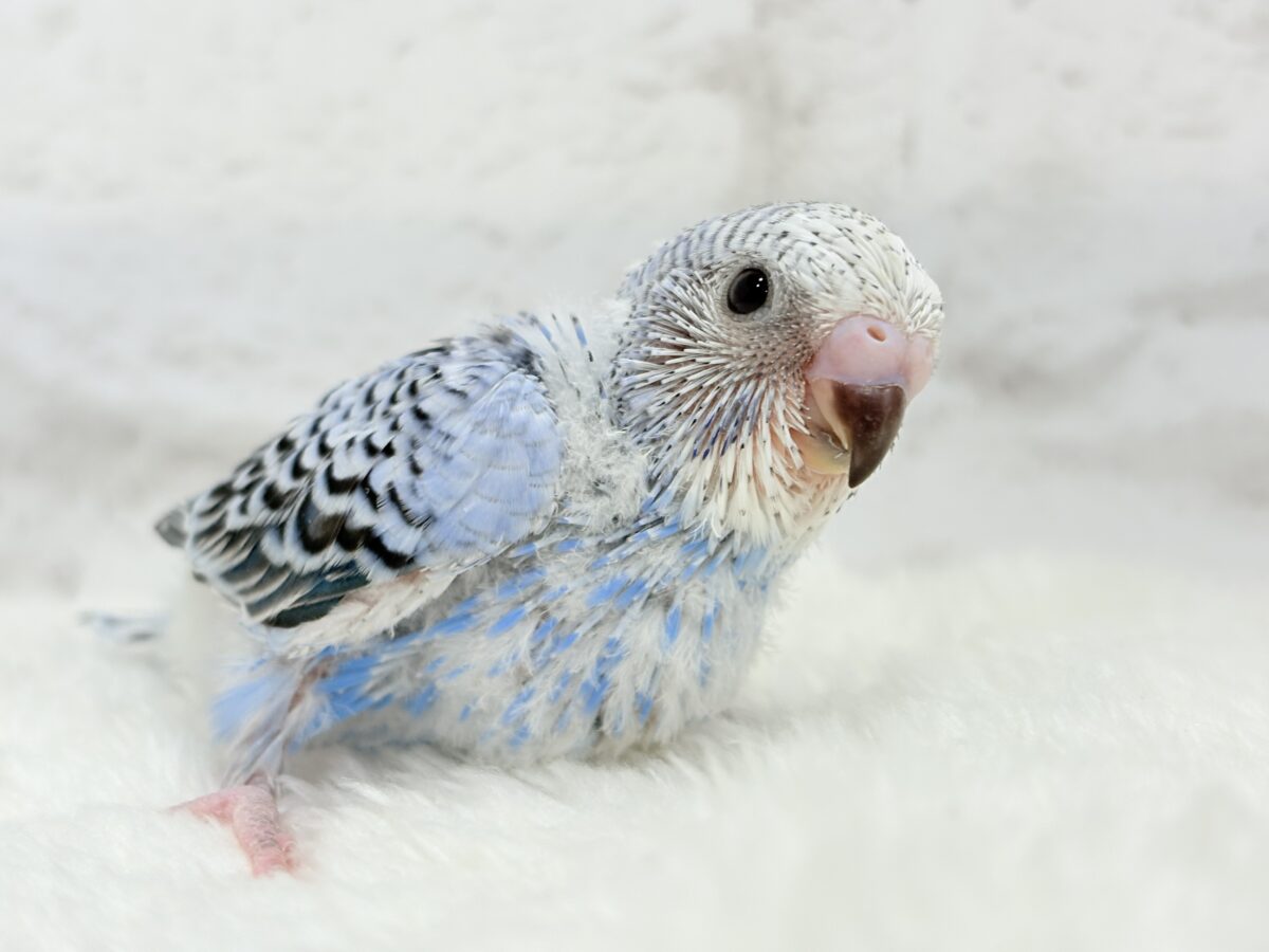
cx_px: 634
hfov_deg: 36.8
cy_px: 476
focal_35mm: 52
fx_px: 1906
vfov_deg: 28.0
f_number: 1.6
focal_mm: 5.96
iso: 32
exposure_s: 1/50
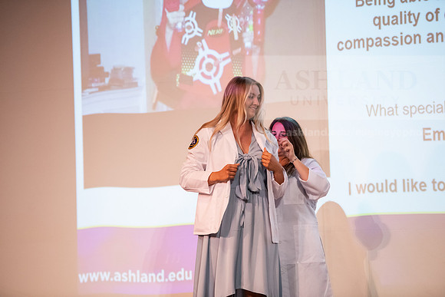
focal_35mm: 170
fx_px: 2102
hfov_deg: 12.1
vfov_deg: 8.1
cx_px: 222
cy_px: 148
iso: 4000
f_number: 3.2
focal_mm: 170
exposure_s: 1/200
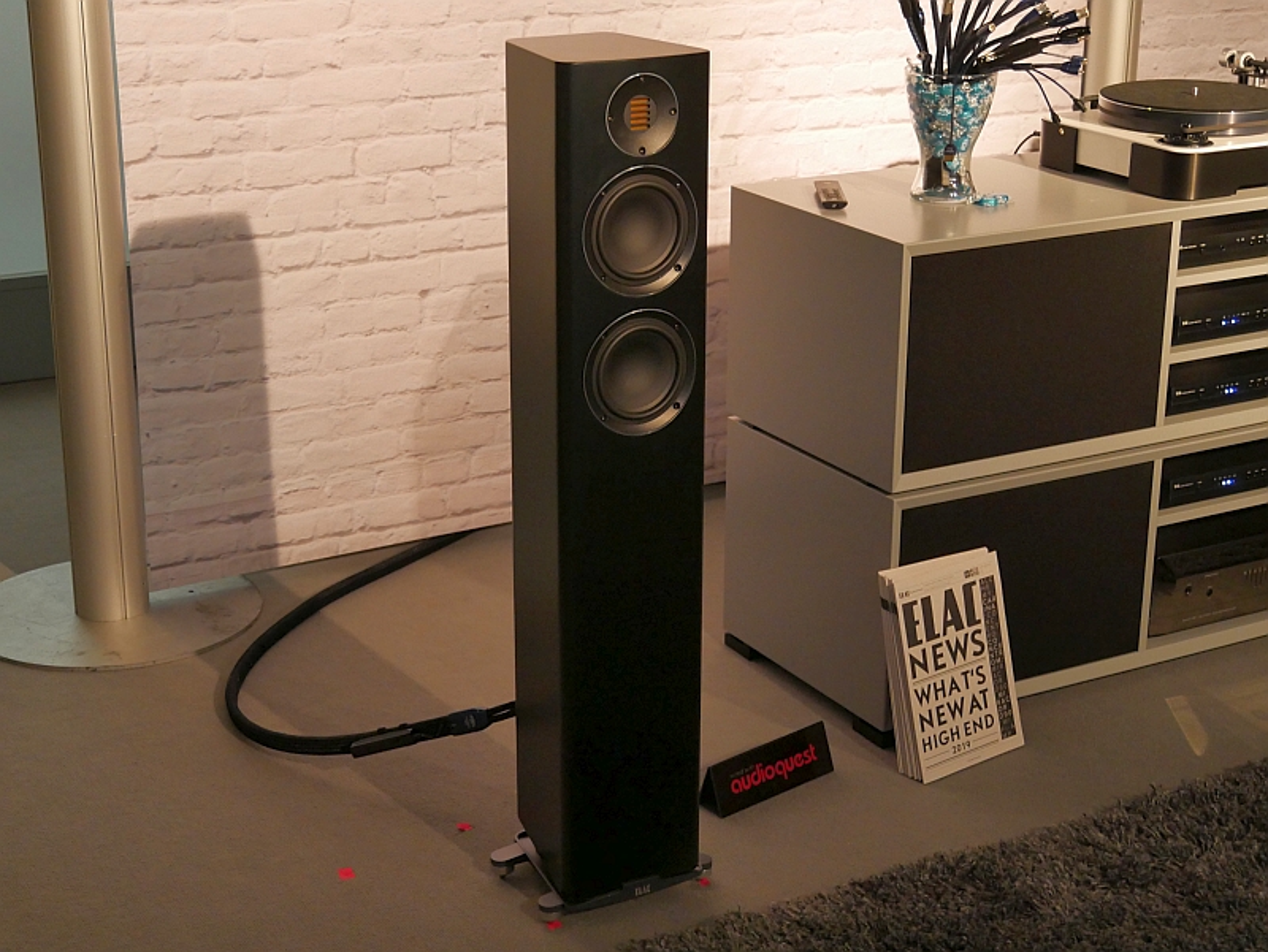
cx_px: 634
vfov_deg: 24.4
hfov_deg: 32.2
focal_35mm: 60
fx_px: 2199
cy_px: 476
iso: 2000
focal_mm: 30
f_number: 4.4
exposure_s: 1/60
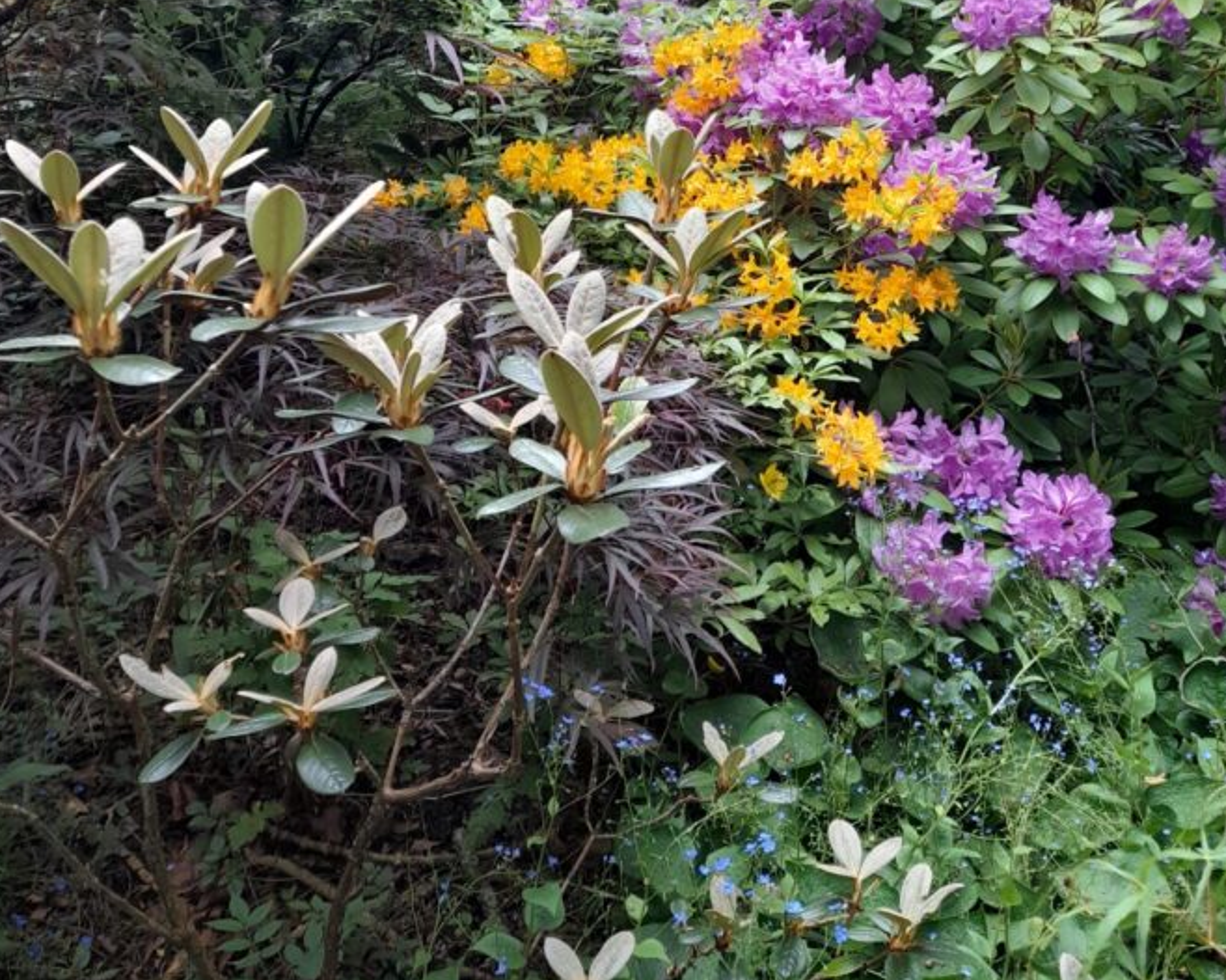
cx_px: 673
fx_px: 1378
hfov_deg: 47.9
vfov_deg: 37.4
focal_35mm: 38
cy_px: 162
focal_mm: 4.6
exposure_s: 1/50
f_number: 2
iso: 40
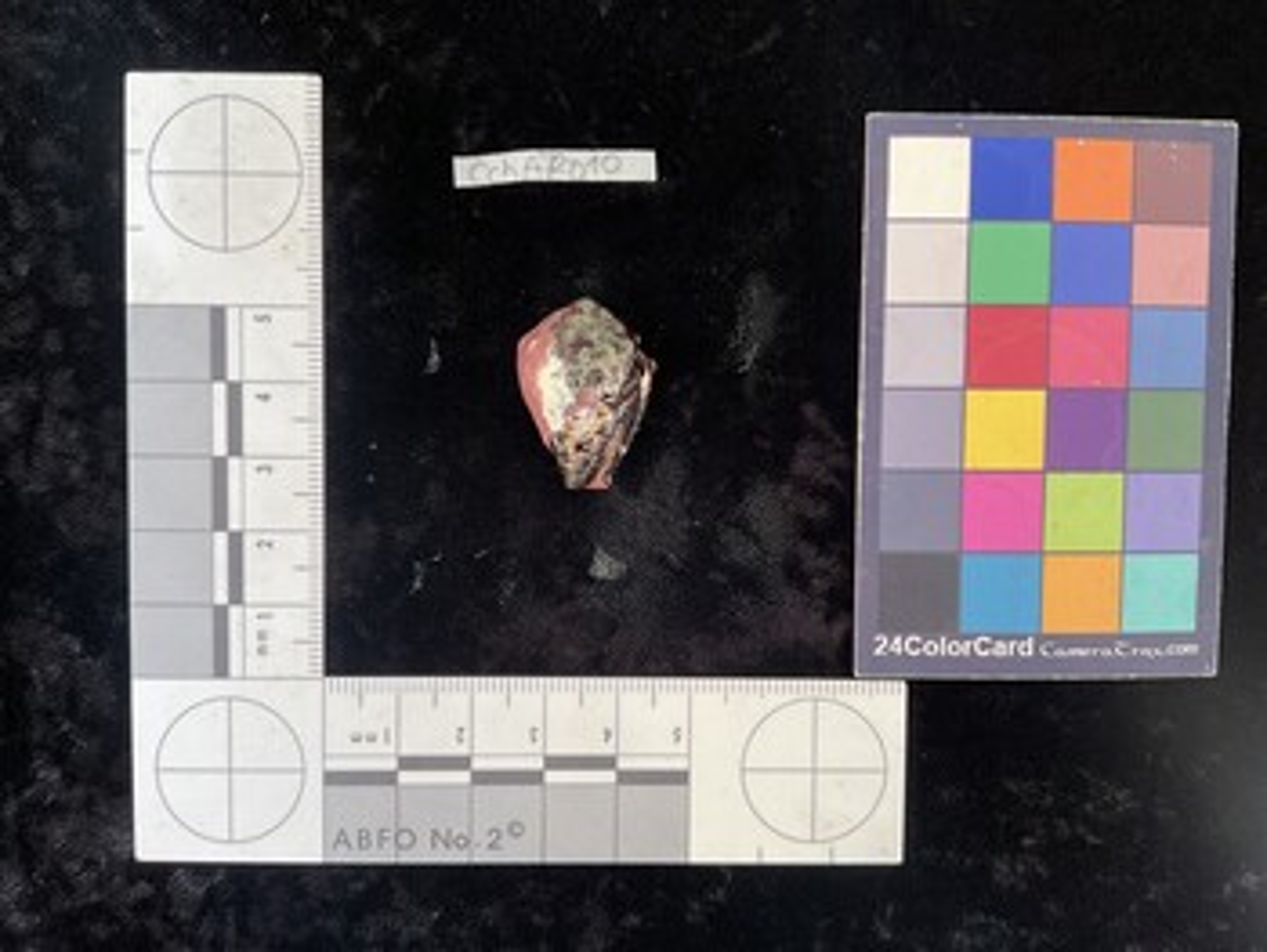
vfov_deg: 48.3
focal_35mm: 29
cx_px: 634
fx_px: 1062
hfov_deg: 61.6
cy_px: 476
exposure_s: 1/120
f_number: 1.8
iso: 64
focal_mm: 3
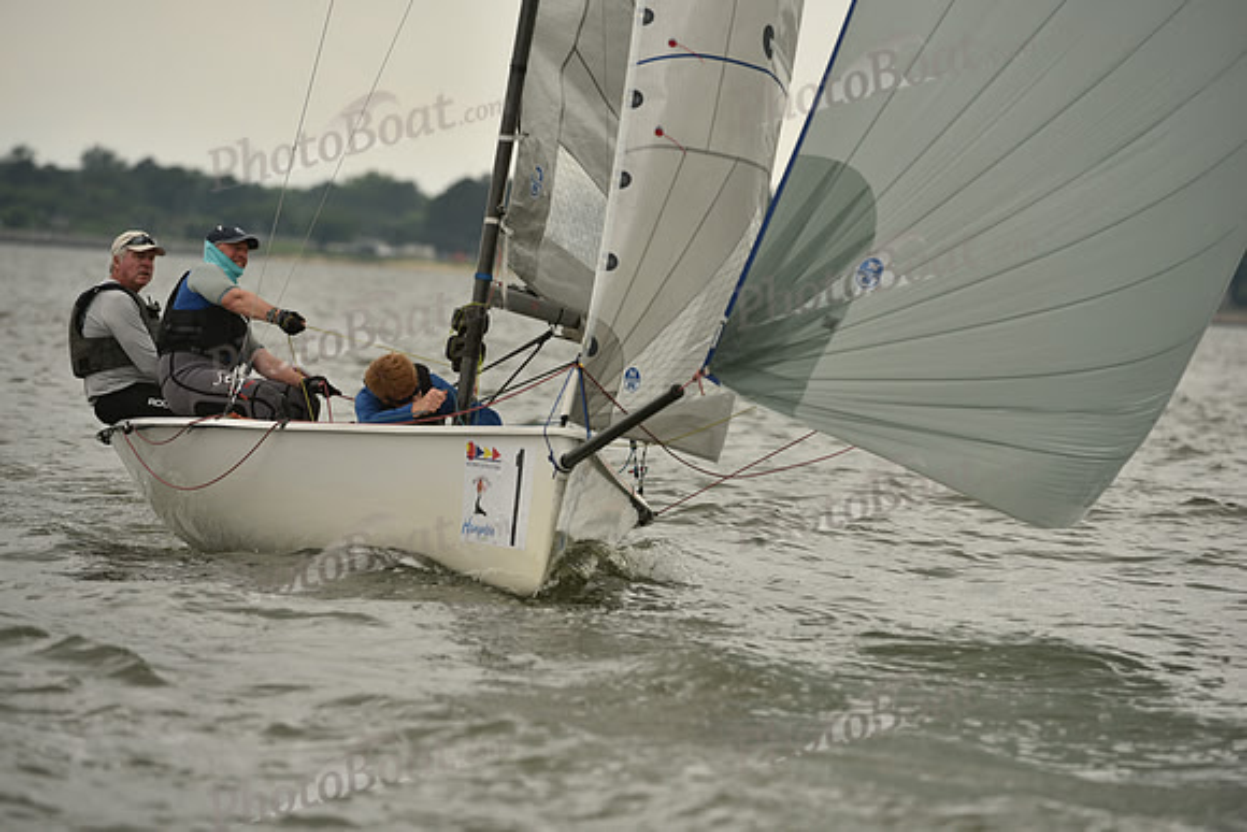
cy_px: 416
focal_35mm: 340
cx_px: 624
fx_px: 11779
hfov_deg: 6.1
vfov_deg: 4.0
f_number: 5.6
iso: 400
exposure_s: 1/1250
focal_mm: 340
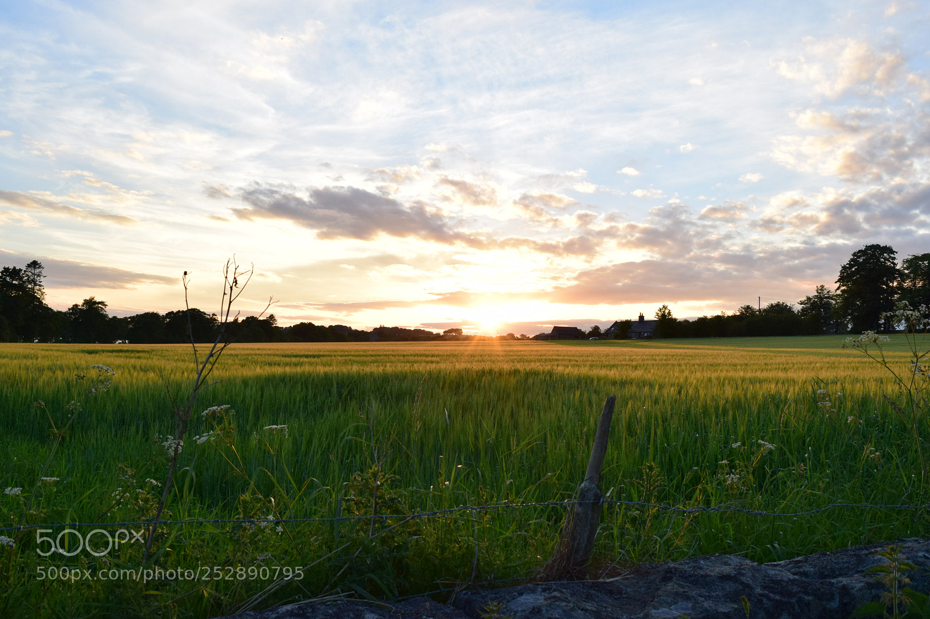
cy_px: 310
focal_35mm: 30
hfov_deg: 61.9
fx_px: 775
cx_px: 465
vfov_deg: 43.6
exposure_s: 1/250
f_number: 10
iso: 400
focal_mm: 20
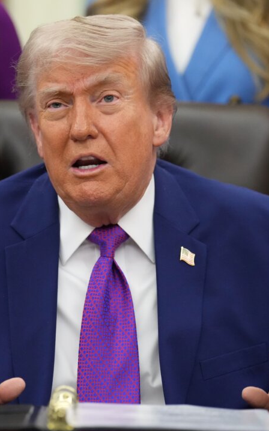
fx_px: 2323
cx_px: 101
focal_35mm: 198
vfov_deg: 10.6
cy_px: 216
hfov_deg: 6.6
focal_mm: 129
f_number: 2.8
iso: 5000
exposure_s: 1/320
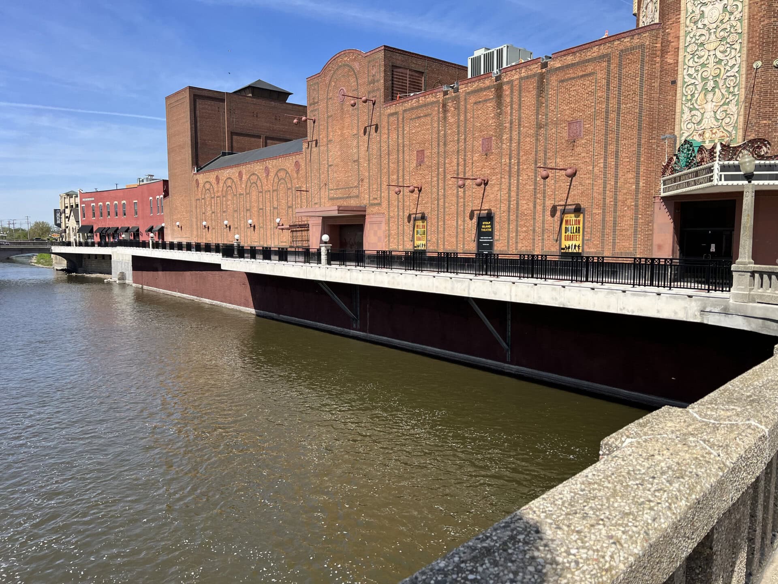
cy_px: 292
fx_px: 584
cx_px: 389
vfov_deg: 53.1
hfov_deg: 67.3
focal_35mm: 26
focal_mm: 5.7
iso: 50
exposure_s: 1/3571
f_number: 1.5
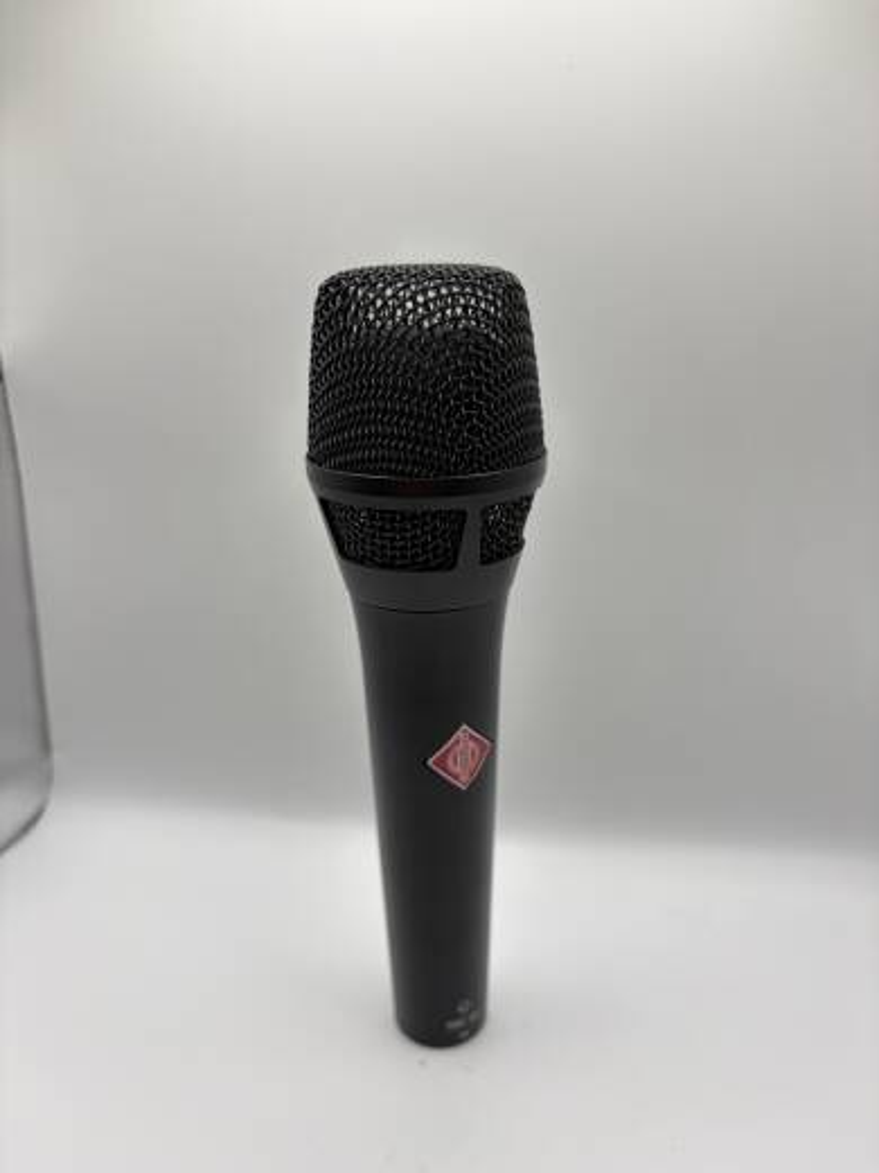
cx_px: 440
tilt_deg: -20.0
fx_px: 880
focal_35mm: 26
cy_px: 586
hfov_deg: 53.1
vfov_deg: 67.3
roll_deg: +1.7
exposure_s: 1/120
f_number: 1.6
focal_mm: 5.96
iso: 64
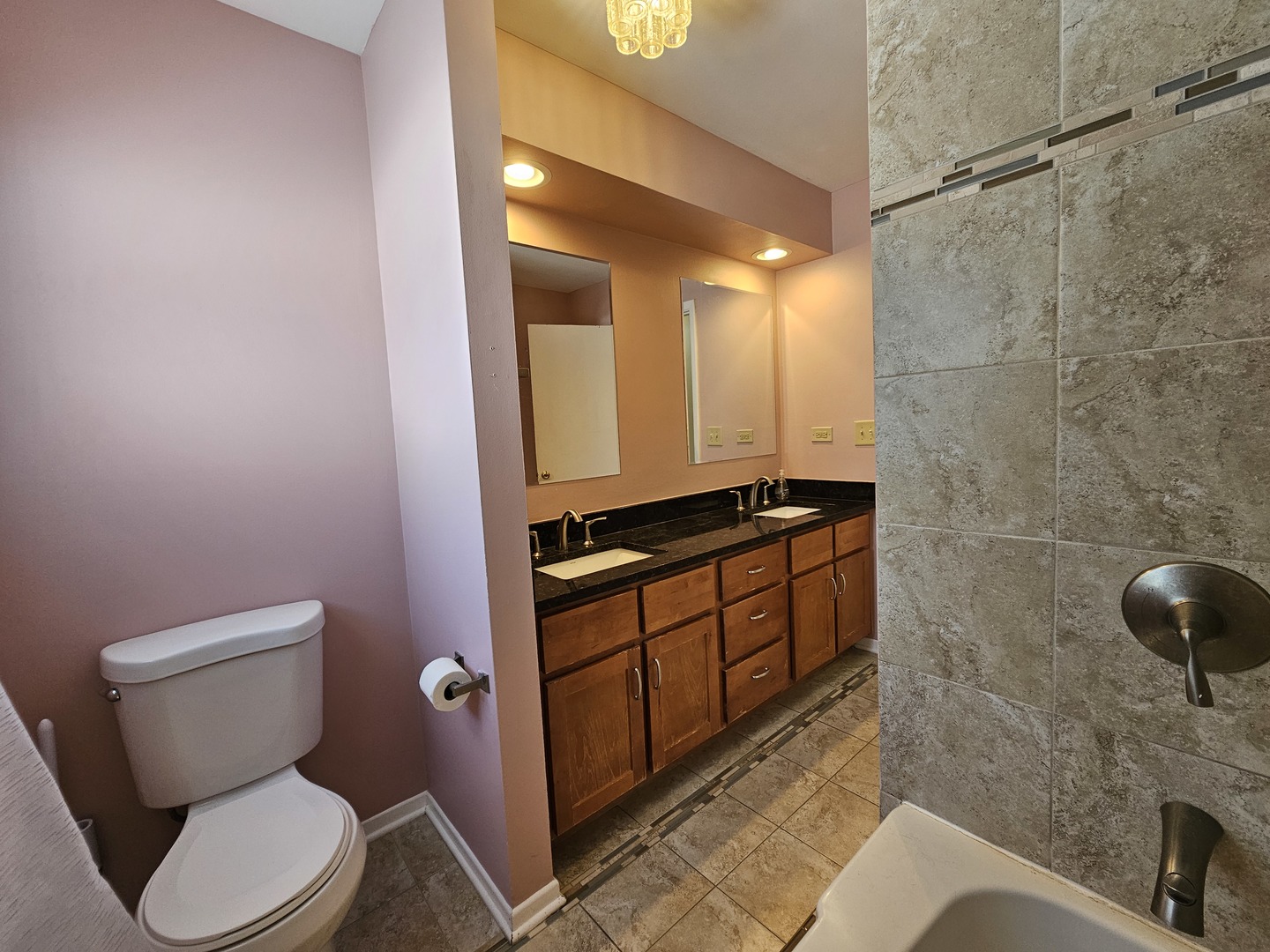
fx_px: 477
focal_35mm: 13
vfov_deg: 89.9
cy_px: 476
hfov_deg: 106.2
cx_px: 635
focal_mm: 2.2
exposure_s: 1/60
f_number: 2.2
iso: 80
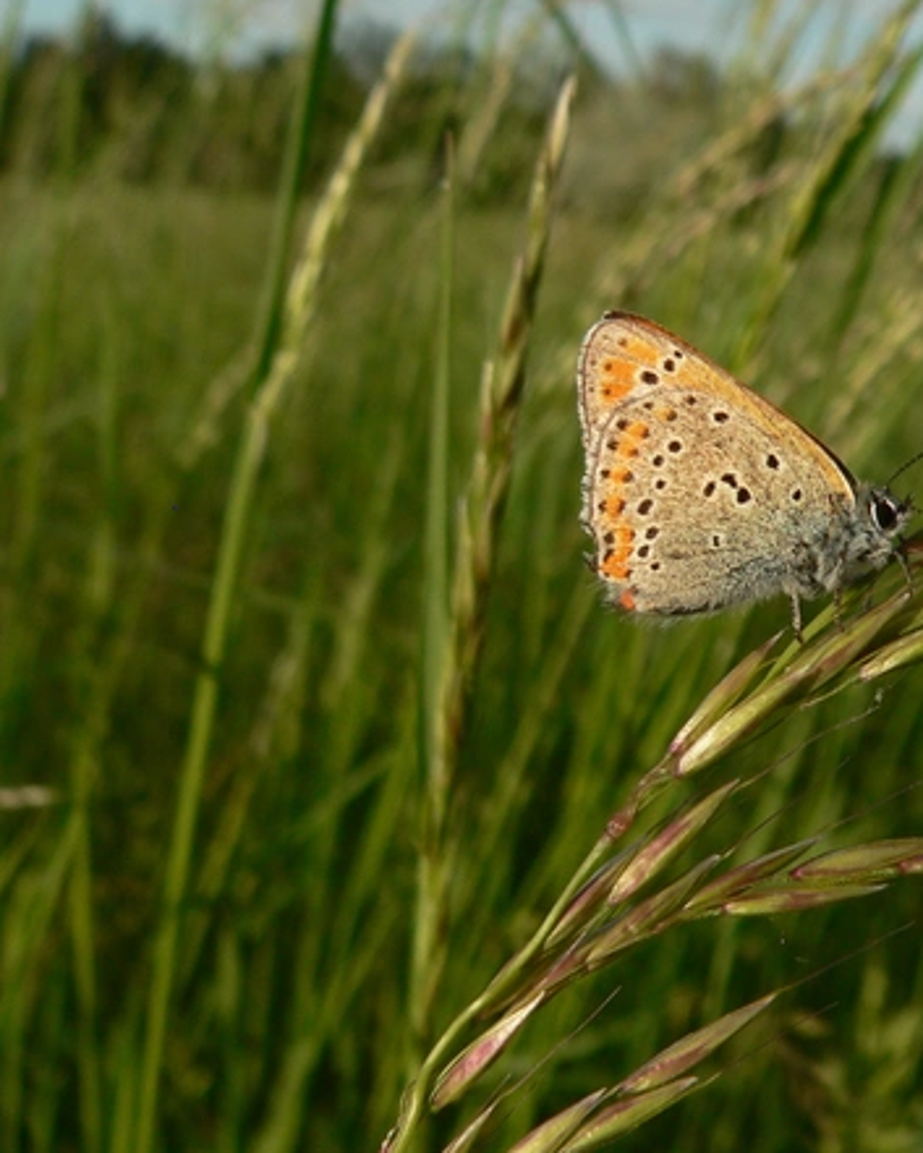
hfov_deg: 29.0
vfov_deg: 36.6
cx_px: 743
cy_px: 593
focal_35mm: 51
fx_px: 1741
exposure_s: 1/1000
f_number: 4
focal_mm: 6
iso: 100
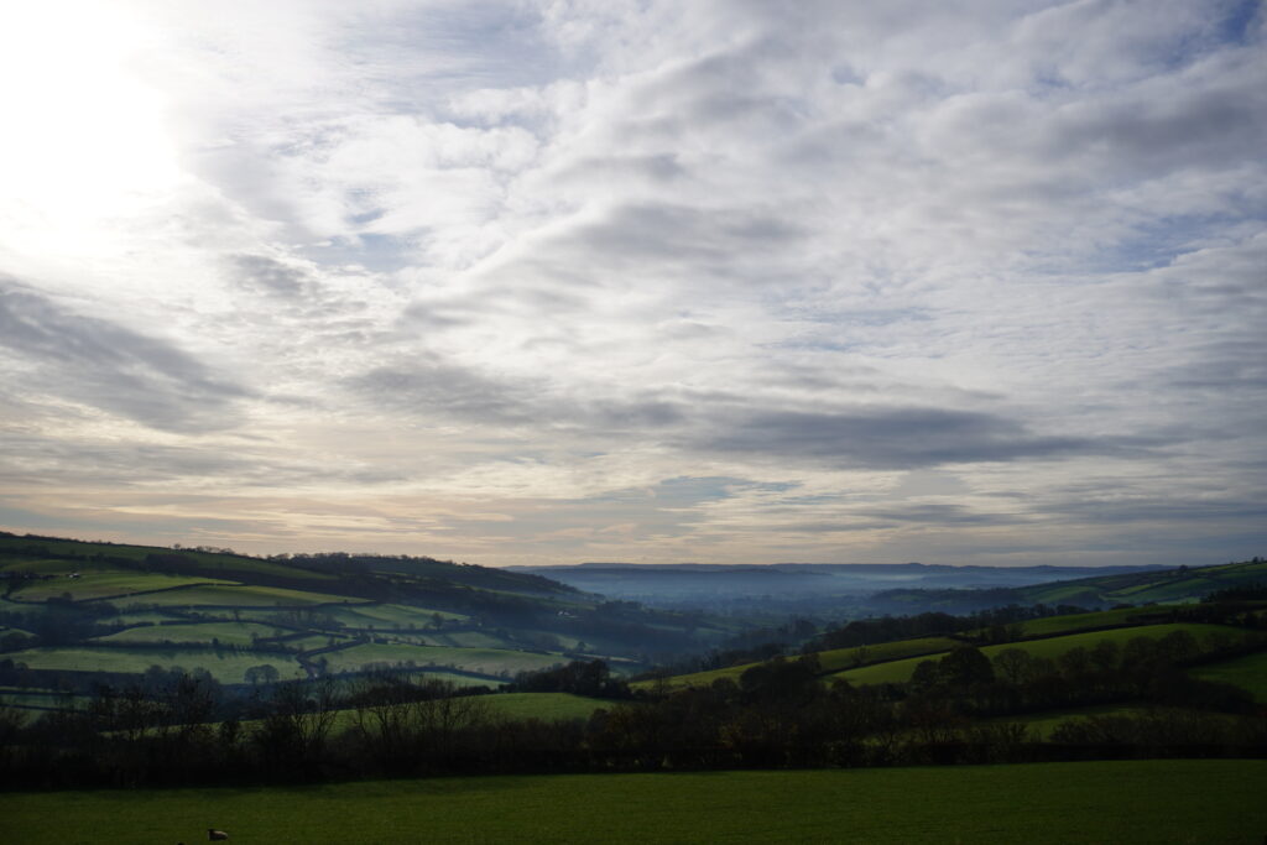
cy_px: 422
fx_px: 1373
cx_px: 634
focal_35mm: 39
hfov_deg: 49.5
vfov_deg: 34.2
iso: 100
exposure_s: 1/2500
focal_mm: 26
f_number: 5
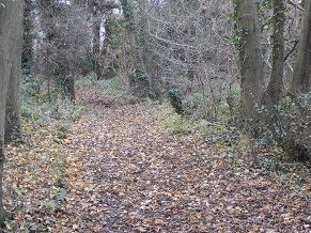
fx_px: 692
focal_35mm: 77
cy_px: 104
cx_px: 120
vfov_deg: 19.1
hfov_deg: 25.3
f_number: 4.4
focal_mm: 10.1
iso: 800
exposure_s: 1/100
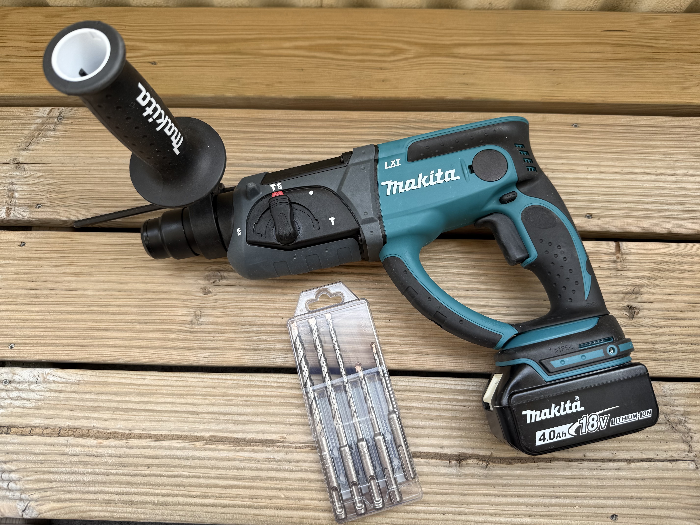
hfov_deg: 71.6
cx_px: 350
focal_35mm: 24
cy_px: 262
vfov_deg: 56.8
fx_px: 485
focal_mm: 6.76
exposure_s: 1/299
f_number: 1.78
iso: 80
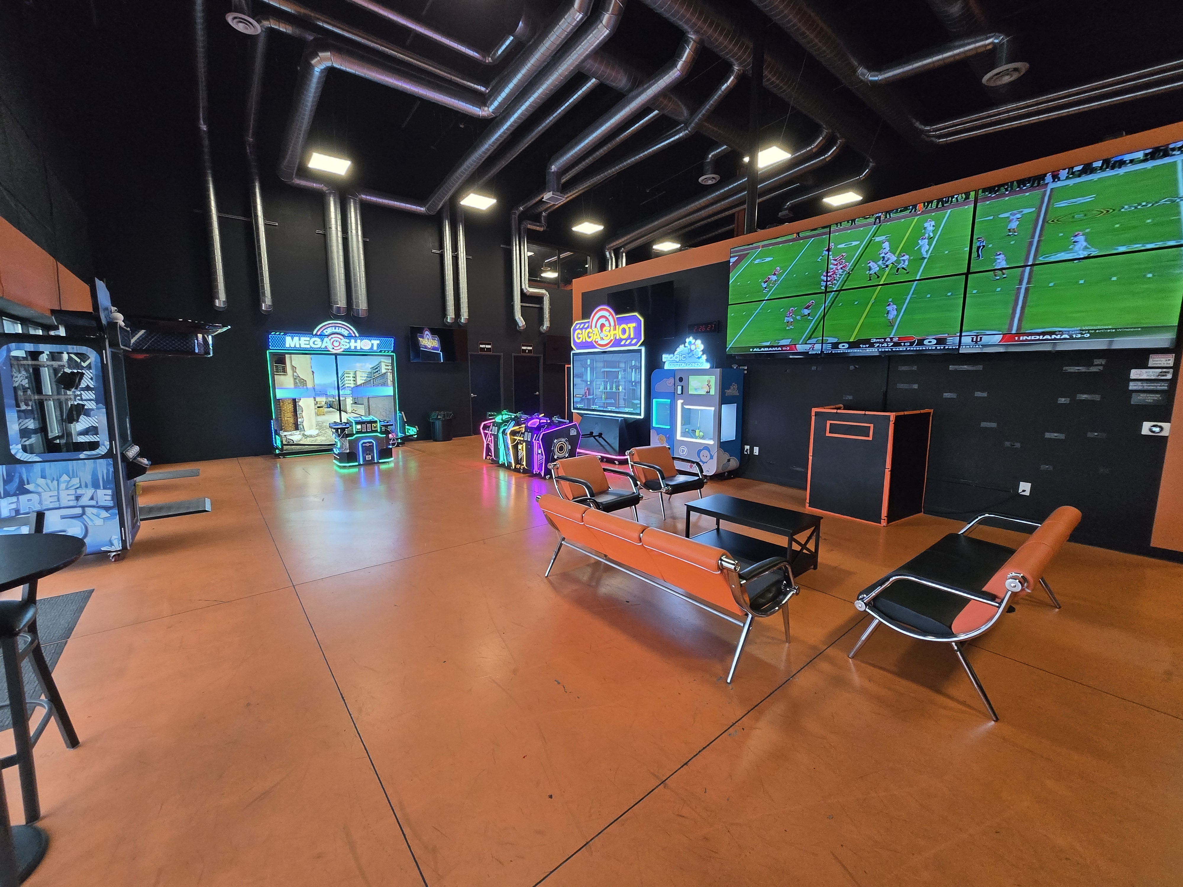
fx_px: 444
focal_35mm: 13
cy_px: 444
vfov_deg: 89.9
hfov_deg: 106.2
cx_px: 592
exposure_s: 1/60
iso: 250
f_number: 2.2
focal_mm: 1.7
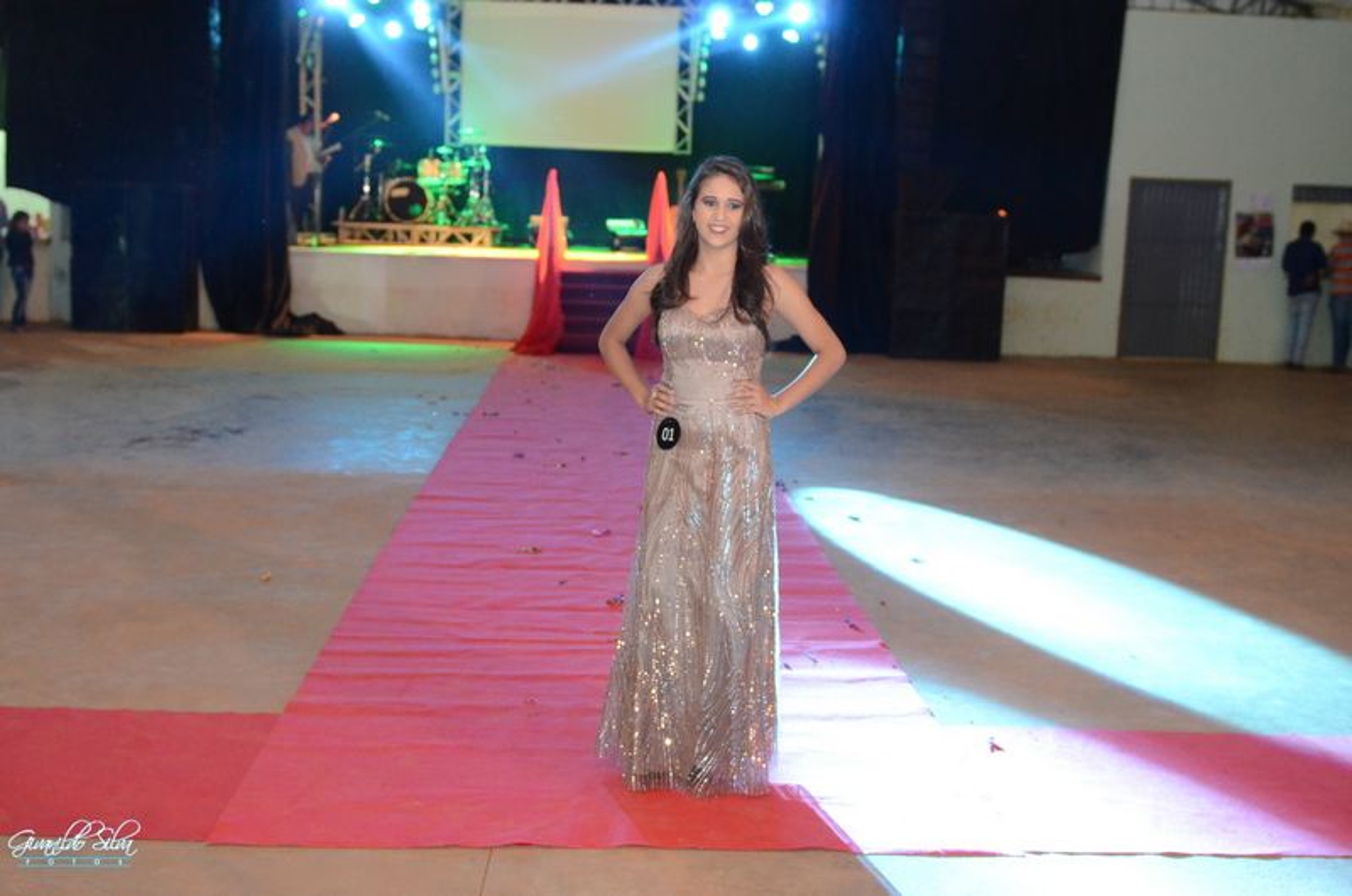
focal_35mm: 44
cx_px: 676
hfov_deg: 45.0
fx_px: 1630
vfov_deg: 30.7
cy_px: 448
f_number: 2.8
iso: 3200
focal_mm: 29
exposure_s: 1/80
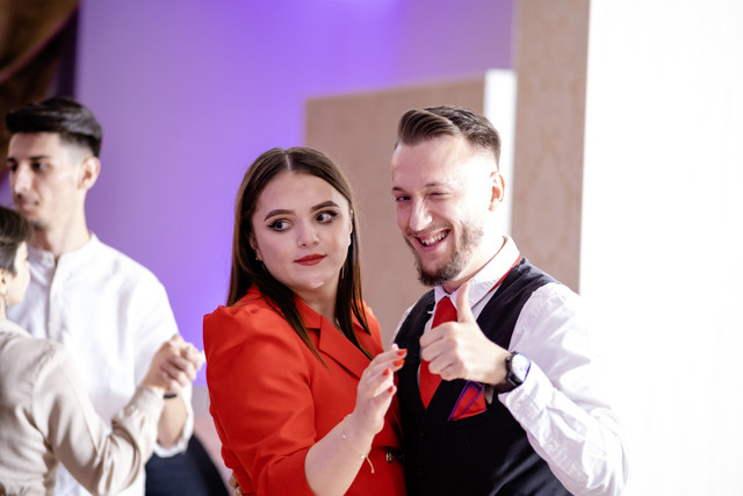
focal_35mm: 128
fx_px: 2642
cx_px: 372
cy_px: 248
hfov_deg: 16.0
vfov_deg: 10.7
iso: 1000
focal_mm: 85
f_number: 1.8
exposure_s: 1/160
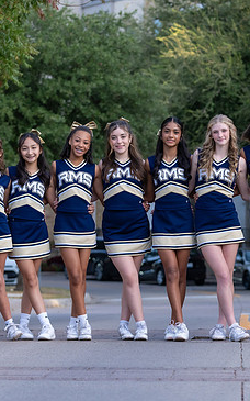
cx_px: 245
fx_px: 2279
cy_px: 225
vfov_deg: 10.0
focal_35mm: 209
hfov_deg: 6.3
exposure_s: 1/500
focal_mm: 96
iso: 500
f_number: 4
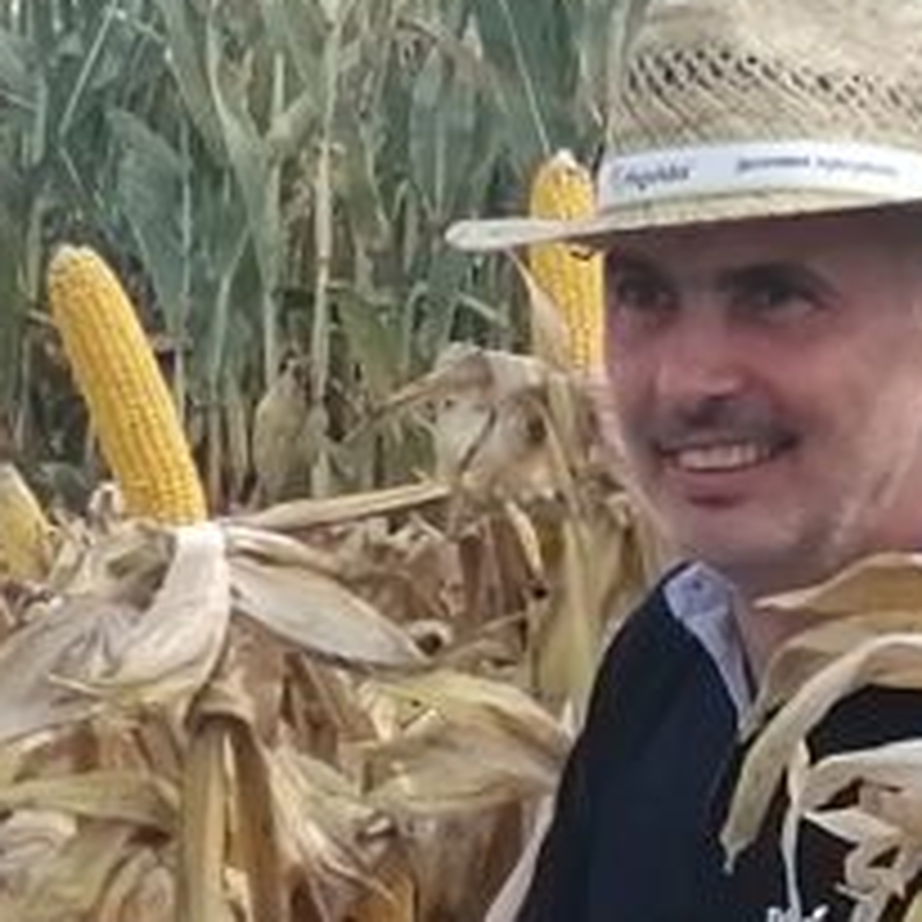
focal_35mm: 247
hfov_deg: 7.1
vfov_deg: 7.0
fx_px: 7443
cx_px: 337
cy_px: 1192
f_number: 1.8
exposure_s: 1/1114
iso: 50
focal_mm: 3.6
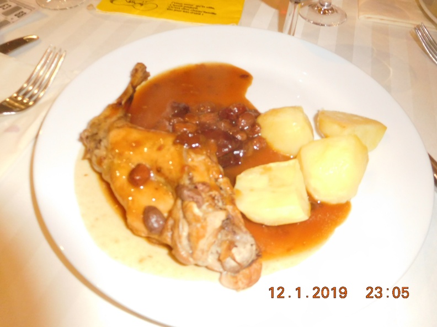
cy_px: 164
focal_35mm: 25
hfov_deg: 69.4
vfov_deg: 54.9
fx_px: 316
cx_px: 218
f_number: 3.4
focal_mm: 4.5
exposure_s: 1/30
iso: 800
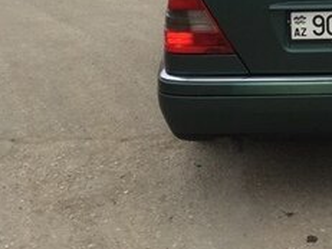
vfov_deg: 17.1
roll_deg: +0.9
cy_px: -41
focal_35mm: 83
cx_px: 348
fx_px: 796
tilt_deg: -8.8
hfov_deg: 22.5
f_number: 2.2
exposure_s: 1/520
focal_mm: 4.15
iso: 32
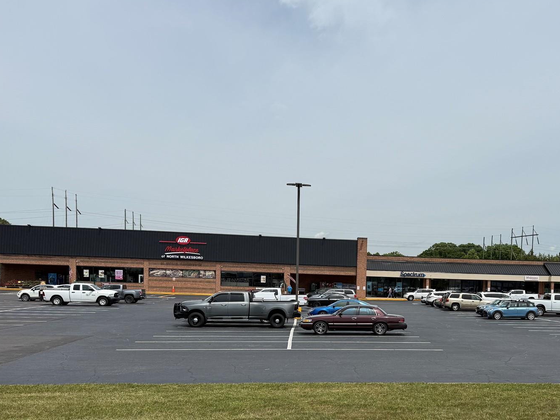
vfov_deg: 37.8
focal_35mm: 37
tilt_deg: -2.7
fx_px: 599
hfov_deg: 49.3
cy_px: 312
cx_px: 374
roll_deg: -1.5
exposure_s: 1/7353
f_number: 1.78
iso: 80
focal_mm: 6.76
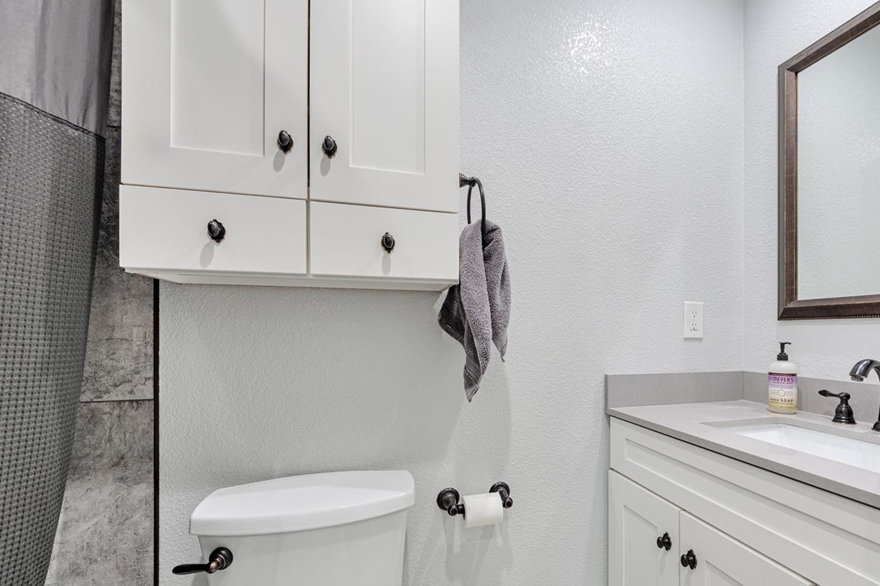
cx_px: 489
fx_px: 367
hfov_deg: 100.0
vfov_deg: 77.0
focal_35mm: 15
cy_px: 326
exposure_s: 1/5
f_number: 8
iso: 250
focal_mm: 8
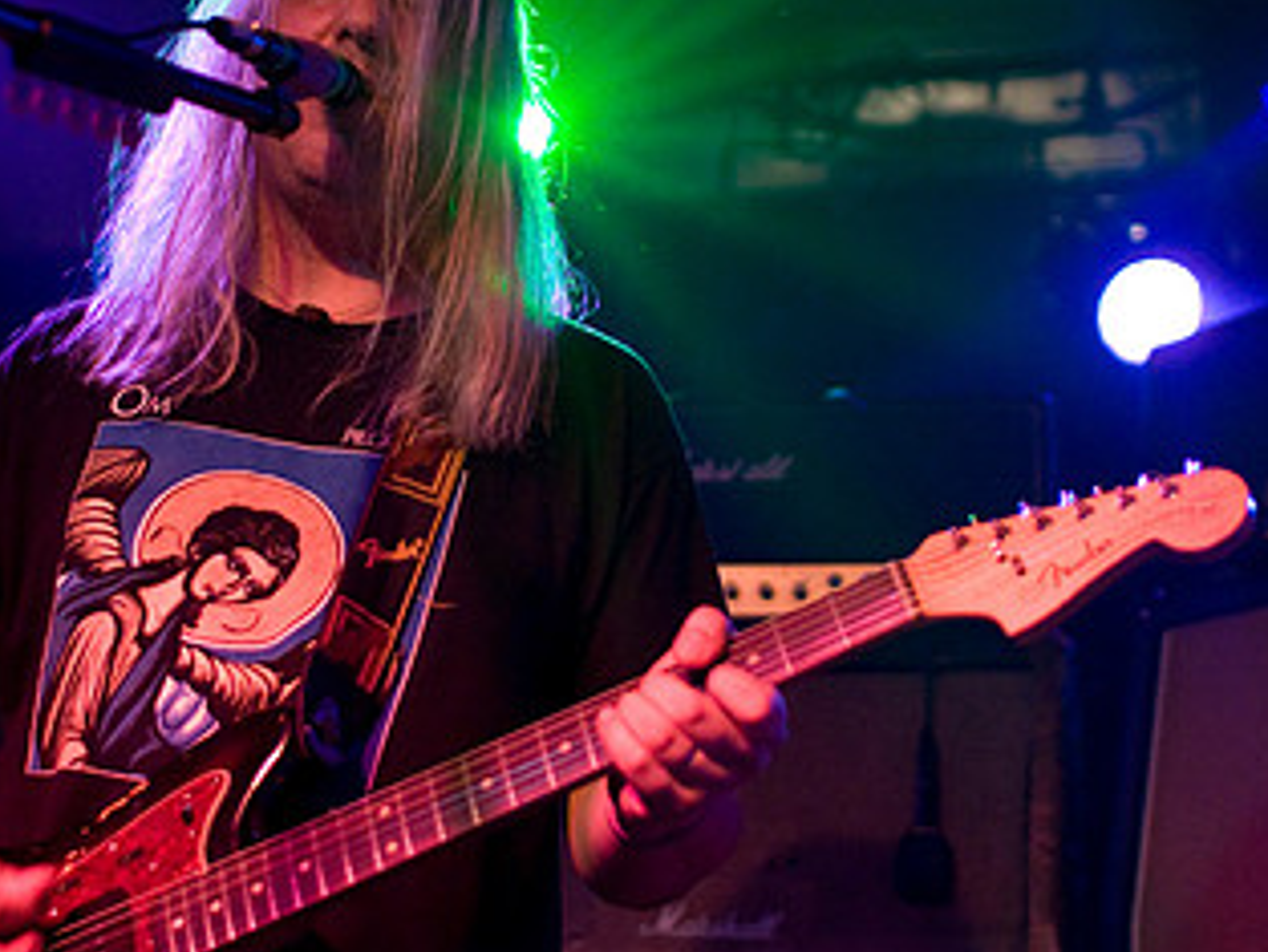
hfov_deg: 24.3
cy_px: 375
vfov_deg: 18.4
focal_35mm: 80
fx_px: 2932
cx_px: 486
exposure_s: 1/40
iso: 1000
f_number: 1.8
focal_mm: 30
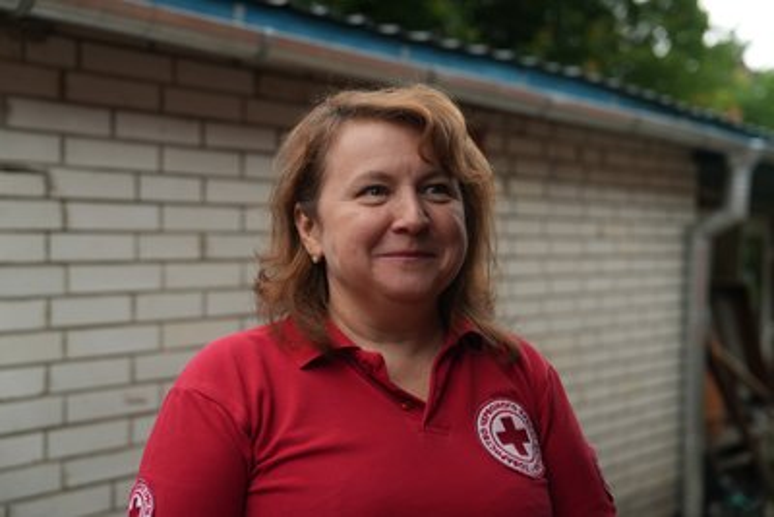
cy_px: 258
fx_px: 925
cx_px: 387
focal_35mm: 43
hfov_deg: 45.4
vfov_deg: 31.2
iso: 500
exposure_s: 1/50
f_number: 2.8
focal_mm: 43
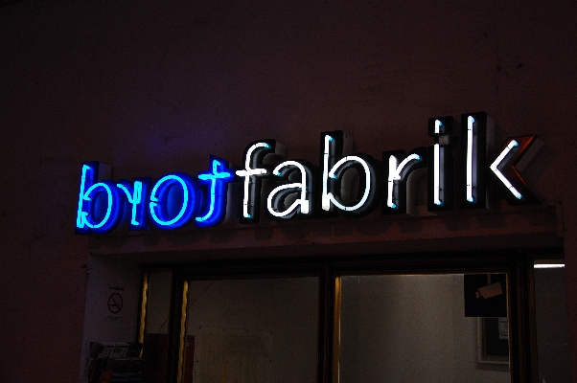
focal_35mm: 52
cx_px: 288
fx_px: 841
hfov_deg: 37.9
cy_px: 192
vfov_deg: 25.7
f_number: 5
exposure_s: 1/100
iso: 800
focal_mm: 35
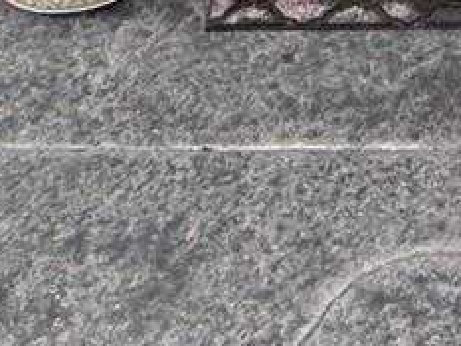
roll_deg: -0.1
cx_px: 461
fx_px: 1279
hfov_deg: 19.8
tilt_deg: -12.9
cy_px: -587
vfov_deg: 11.5
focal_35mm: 96
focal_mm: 2.22
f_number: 2.2
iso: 320
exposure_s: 1/74
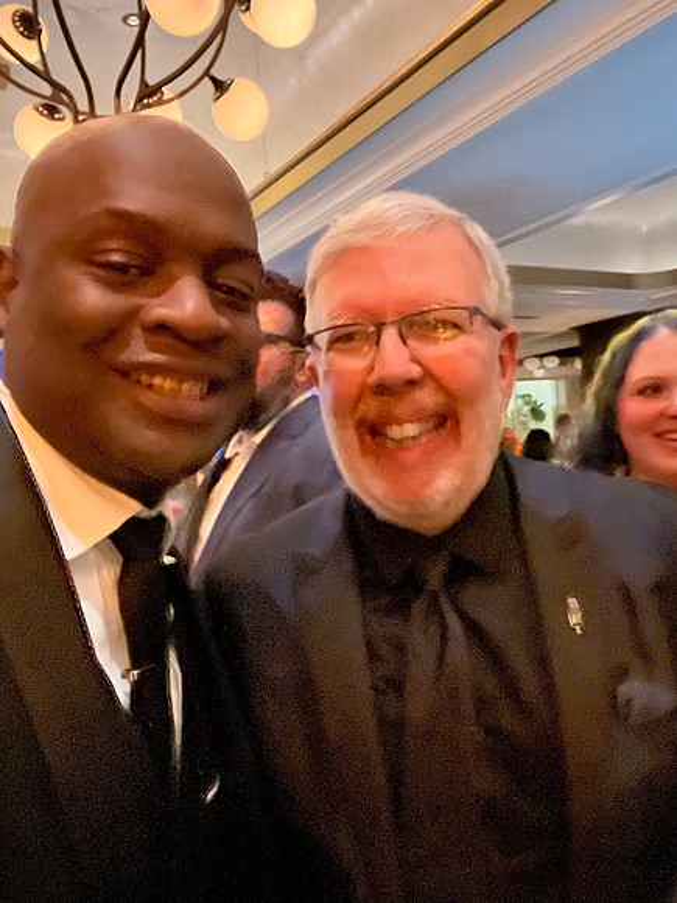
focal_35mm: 30
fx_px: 782
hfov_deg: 46.8
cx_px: 338
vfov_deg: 60.0
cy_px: 452
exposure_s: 1/15
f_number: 2.2
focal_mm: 2.71
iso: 4000
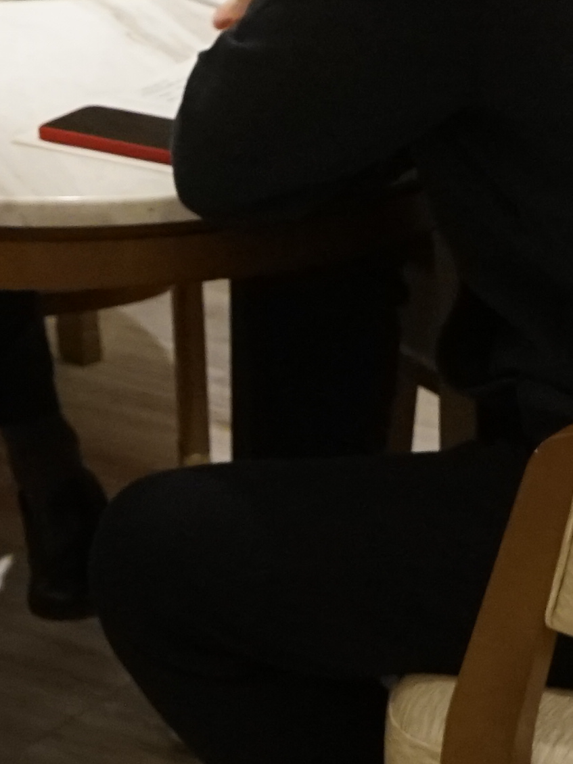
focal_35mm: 143
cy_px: 4
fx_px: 3157
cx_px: 91
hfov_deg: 10.3
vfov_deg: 13.6
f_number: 6.3
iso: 2500
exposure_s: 1/40
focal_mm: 28
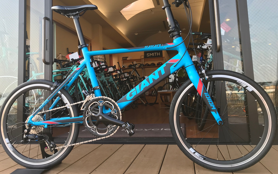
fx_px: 227
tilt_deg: +5.8
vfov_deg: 41.7
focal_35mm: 30
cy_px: 73
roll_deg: +1.7
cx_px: 138
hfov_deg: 62.9
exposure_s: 1/126
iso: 20
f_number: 1.8
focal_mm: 3.99
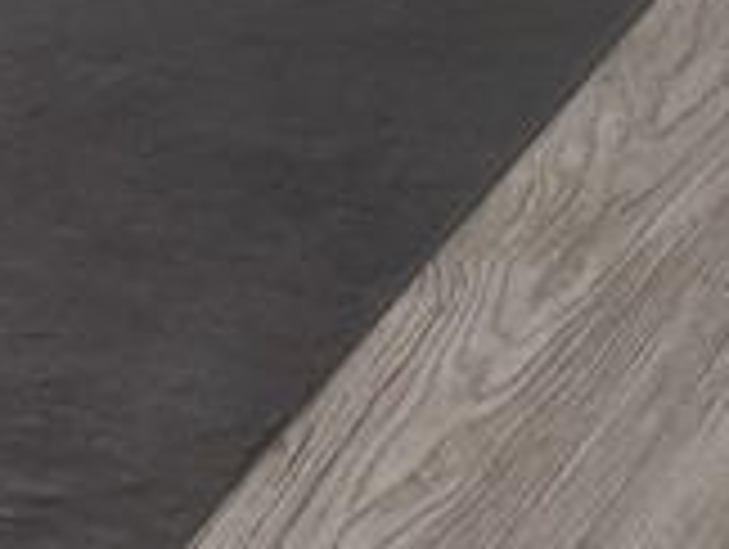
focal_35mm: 154
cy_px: -140
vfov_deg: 9.5
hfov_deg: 10.2
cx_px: -1300
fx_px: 3248
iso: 200
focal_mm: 4.6
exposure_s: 1/60
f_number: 2
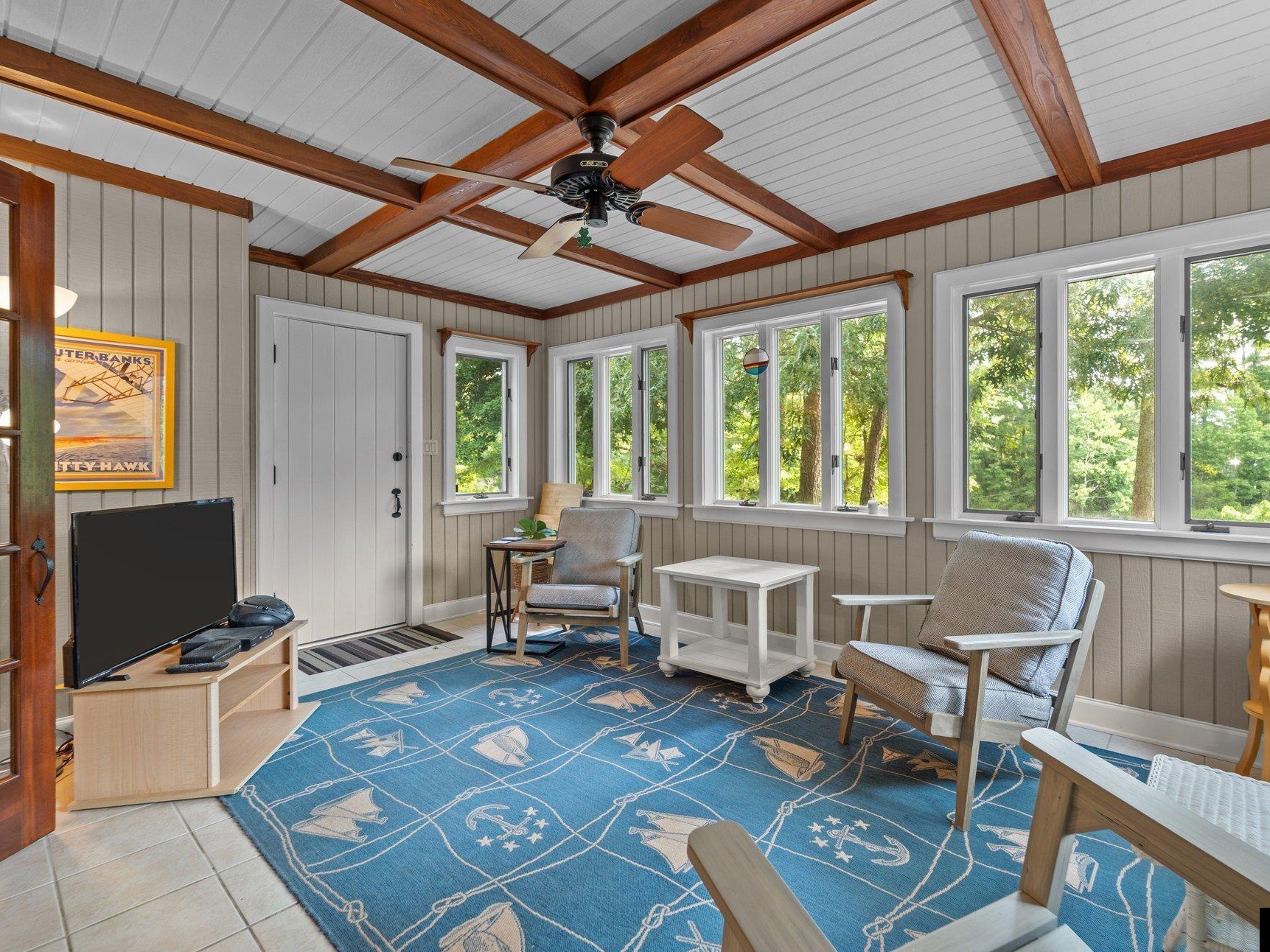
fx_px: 587
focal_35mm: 16
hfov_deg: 94.3
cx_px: 682
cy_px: 458
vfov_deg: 78.1
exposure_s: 1/1.67
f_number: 8
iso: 100
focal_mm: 14
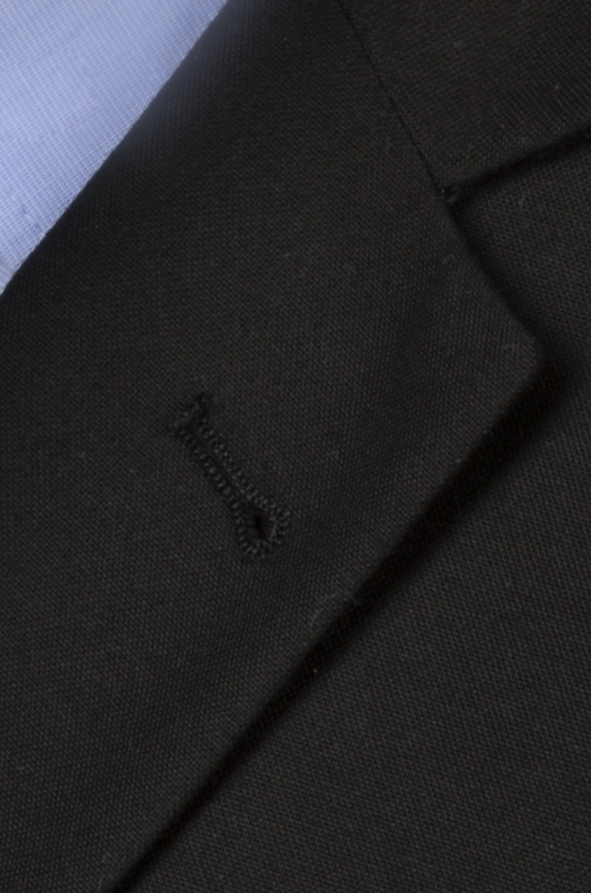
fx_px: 14357
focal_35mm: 580
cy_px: -987
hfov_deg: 2.4
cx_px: 242
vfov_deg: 3.5
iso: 200
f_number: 16
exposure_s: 1/125
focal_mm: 85
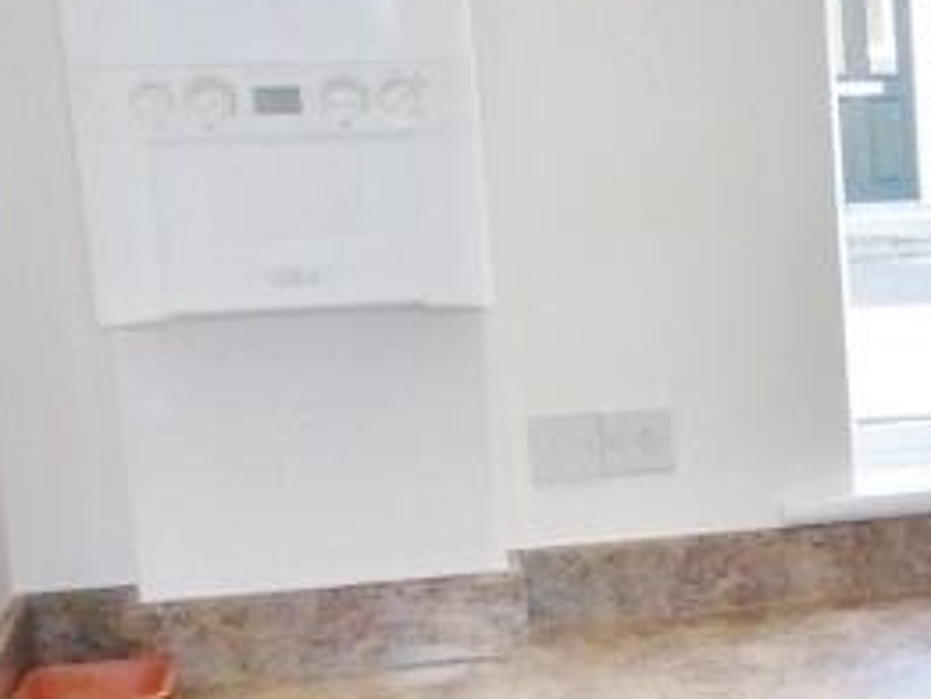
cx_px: 1726
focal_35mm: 94
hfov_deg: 16.9
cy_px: 464
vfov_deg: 15.7
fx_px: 2529
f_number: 3.3
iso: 320
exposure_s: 1/60
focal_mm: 4.3
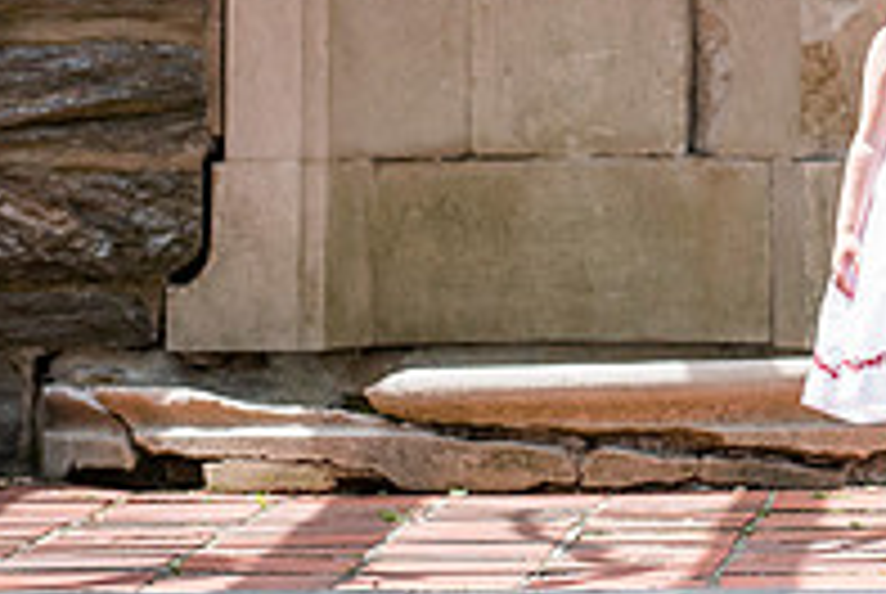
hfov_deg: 5.0
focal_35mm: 412
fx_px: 10155
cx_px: 989
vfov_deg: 3.3
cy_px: -205
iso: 640
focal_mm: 140
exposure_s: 1/3200
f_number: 3.2
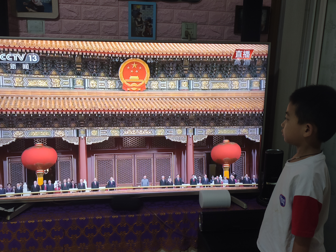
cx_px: 168
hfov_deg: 69.4
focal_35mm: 25
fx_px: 243
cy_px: 126
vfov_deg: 54.9
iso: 282
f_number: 1.79
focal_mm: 4.74
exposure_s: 1/33
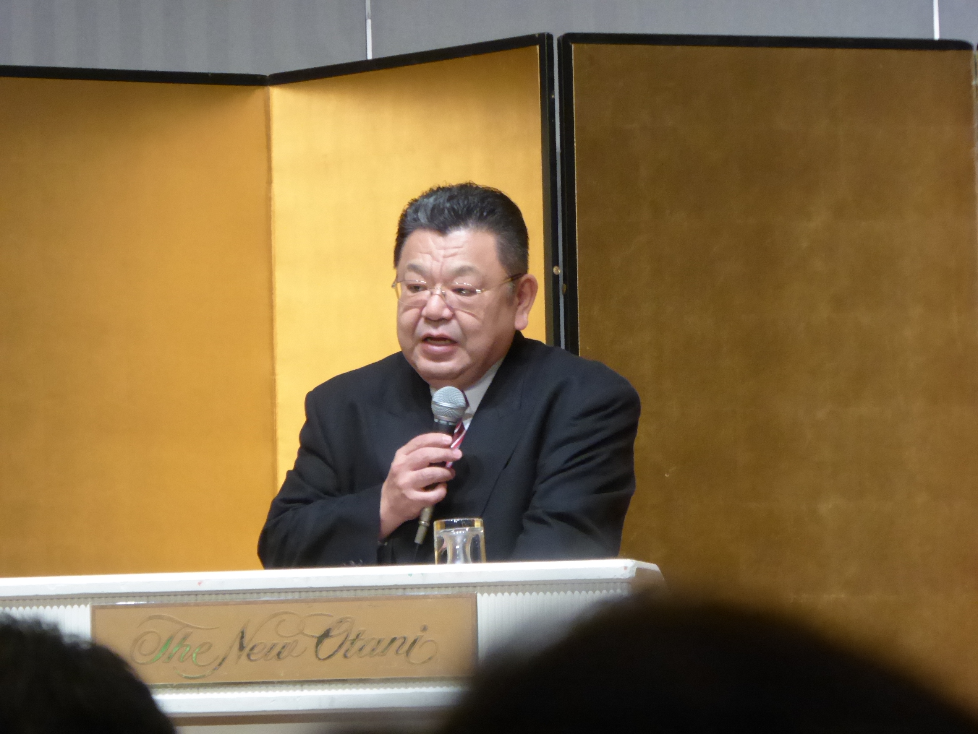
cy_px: 367
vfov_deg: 3.6
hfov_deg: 4.8
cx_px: 489
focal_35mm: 414
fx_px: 11697
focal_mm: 66.8
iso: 800
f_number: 6
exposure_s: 1/40
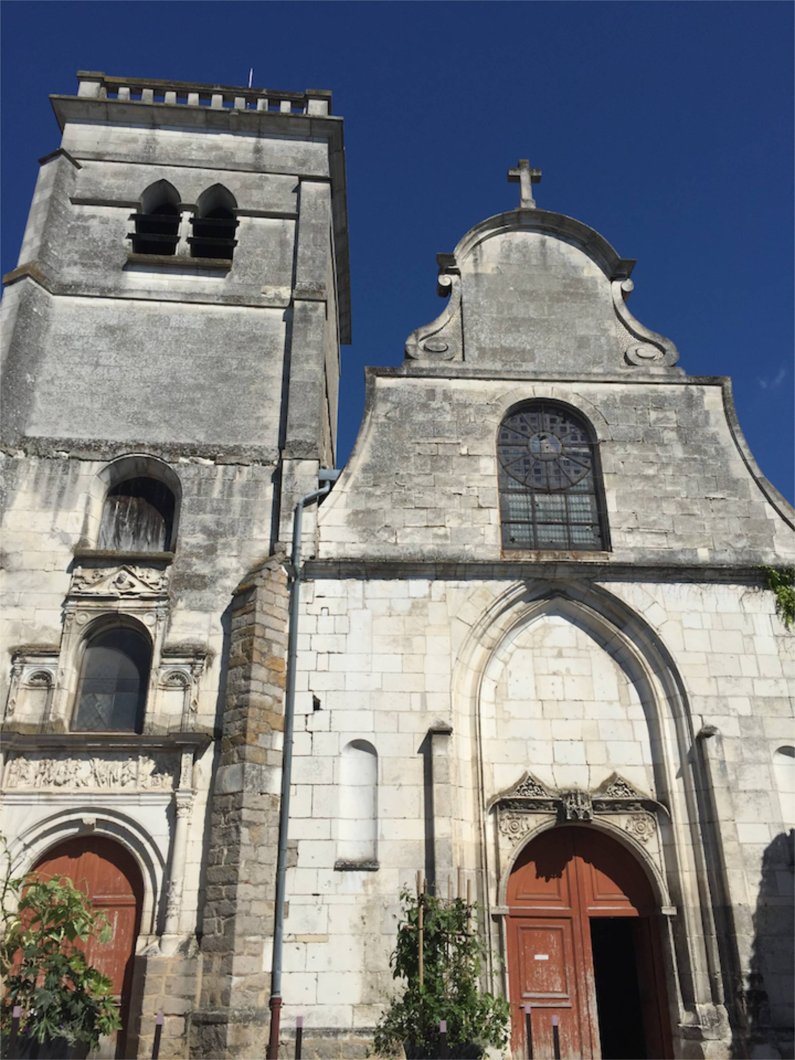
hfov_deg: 48.2
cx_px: 398
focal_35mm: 29
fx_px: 888
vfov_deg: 61.7
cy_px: 530
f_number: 2.2
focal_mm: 4.15
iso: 32
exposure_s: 1/4405
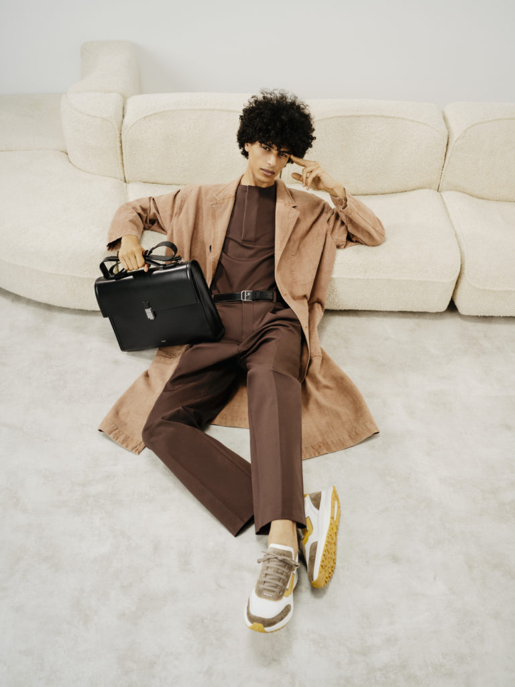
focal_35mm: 35
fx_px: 694
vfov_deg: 52.6
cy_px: 344
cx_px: 258
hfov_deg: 40.7
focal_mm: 45
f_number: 7.1
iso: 400
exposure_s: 1/250
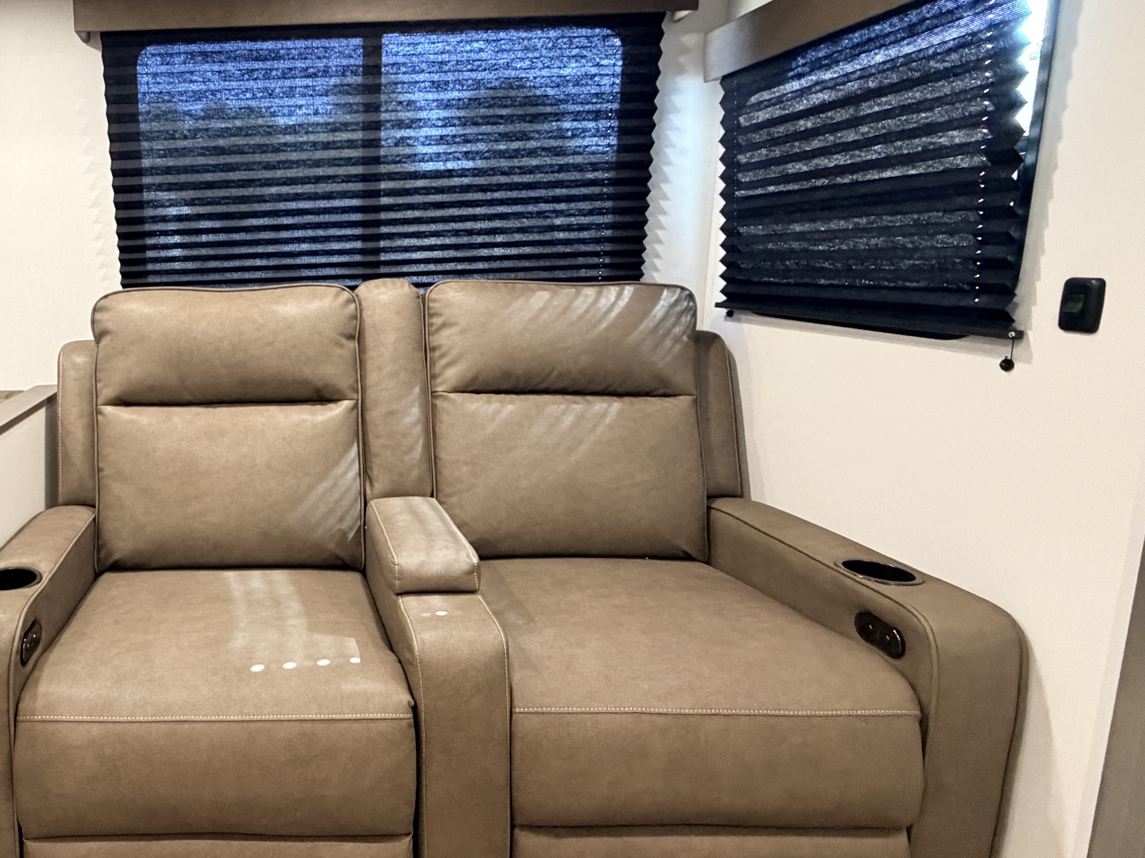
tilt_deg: -9.4
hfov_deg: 69.8
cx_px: 250
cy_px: 369
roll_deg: +3.8
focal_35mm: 22
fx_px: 728
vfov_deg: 60.8
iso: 640
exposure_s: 1/60
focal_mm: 2.22
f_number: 2.2
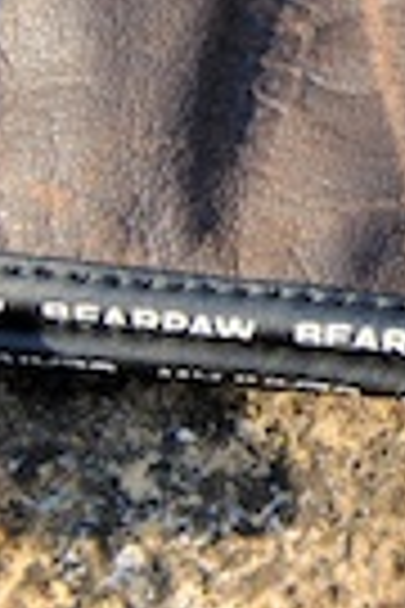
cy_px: 101
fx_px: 3746
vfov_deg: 9.2
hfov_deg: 6.1
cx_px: 576
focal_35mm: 222
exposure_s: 1/125
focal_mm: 40
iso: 110
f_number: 5.6
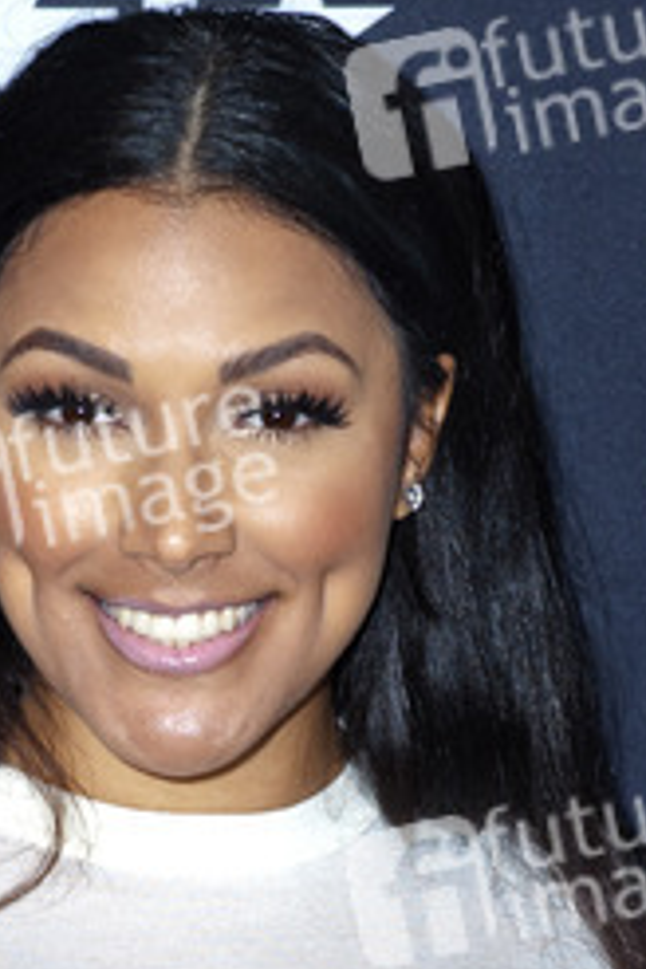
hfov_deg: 13.5
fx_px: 2718
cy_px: 678
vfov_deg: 20.1
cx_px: 191
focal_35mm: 101
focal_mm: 62
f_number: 4.5
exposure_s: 1/320
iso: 400
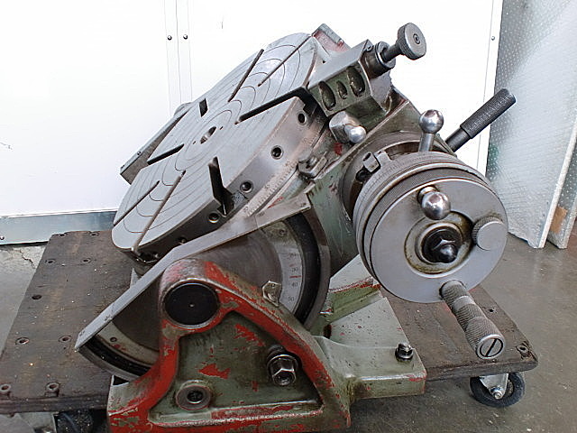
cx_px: 288
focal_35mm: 35
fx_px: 583
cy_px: 216
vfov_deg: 40.7
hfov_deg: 52.6
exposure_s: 1/60
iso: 80
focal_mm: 6.3
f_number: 3.1
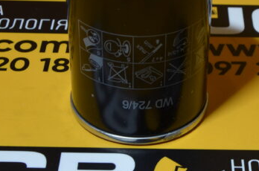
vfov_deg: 12.3
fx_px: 793
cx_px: 192
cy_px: 70
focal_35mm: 110
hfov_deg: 18.4
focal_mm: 25
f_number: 5.6
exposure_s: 1/60
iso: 320
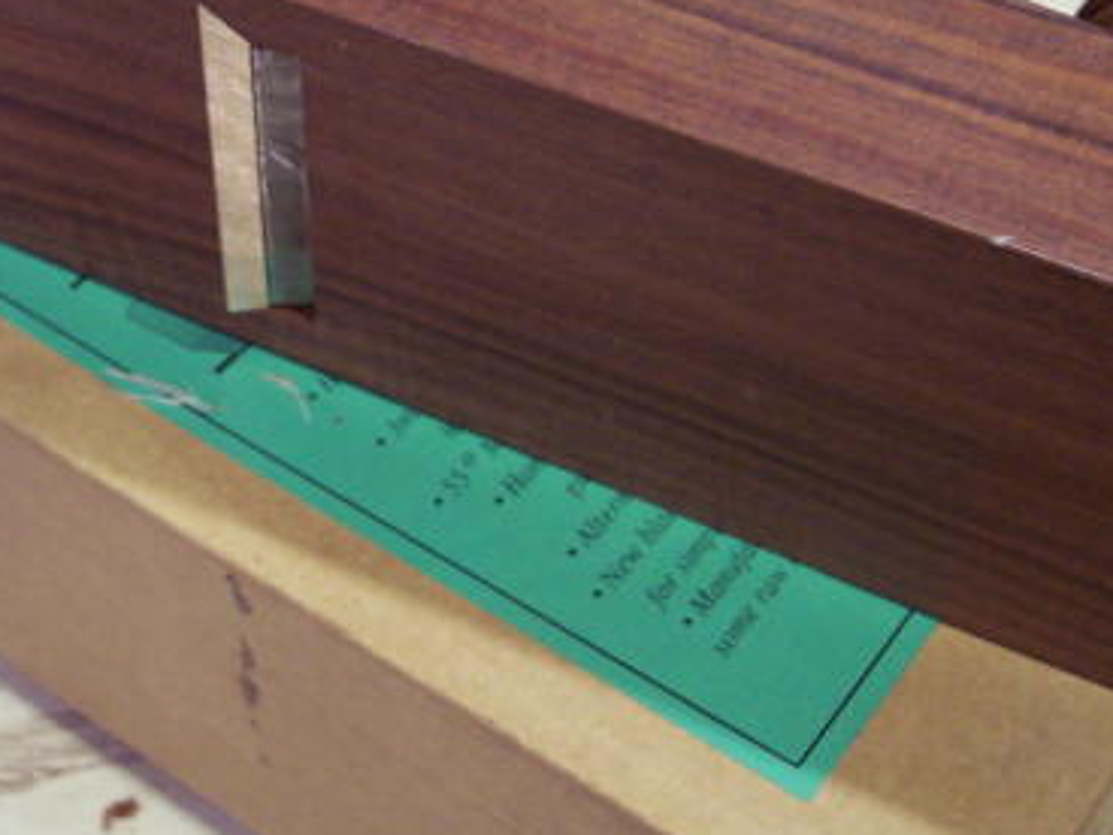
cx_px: 467
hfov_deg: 29.3
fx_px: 2122
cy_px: 380
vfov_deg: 22.2
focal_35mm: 66
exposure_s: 1/8
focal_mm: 8
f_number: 2.8
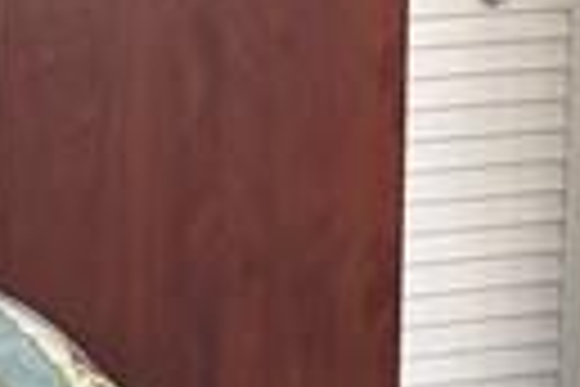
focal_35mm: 215
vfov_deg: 6.3
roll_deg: +0.7
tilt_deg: -5.9
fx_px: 3464
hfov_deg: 8.6
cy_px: -99
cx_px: -881
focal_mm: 5.96
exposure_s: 1/60
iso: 250
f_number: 1.6
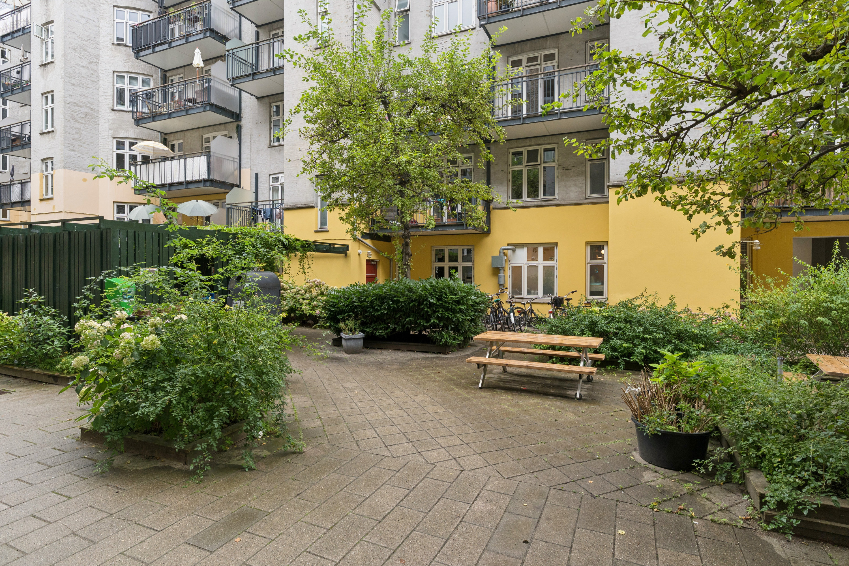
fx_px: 453
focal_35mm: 19
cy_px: 283
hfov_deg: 86.3
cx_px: 424
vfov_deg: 64.0
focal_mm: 12.8
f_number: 7.1
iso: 400
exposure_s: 1/60
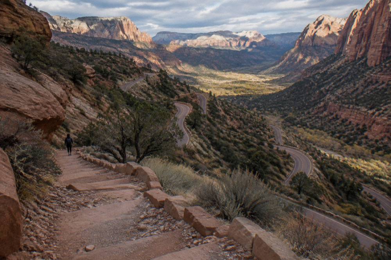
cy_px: 130
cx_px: 196
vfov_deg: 37.8
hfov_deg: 54.5
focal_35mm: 35
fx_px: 380
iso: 200
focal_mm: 35
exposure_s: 1/125
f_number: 10
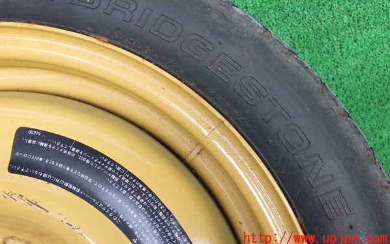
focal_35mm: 50
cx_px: 195
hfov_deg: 40.3
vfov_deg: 25.8
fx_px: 532
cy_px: 100
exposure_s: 1/125
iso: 1000
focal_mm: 8.4
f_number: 3.1
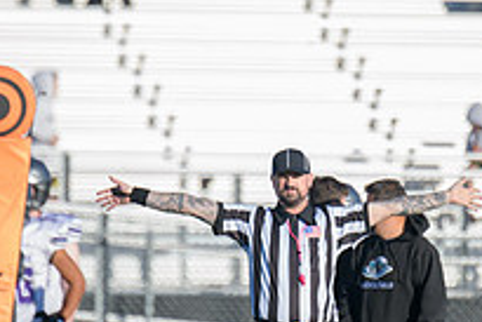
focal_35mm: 849
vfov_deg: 1.6
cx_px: 315
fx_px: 11375
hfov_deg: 2.4
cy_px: 206
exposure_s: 1/8000
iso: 800
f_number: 2.8
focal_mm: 300
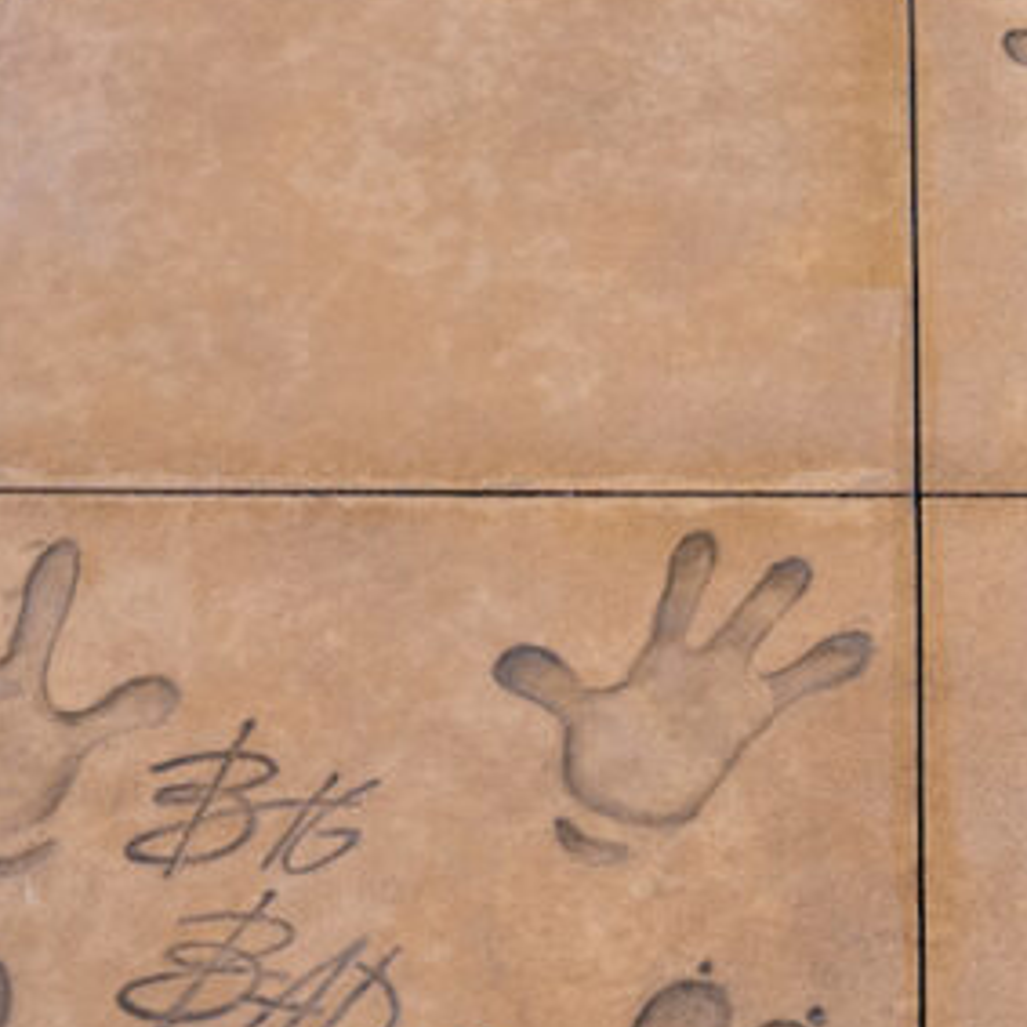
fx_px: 2719
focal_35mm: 81
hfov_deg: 21.1
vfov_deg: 21.4
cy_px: 514
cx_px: 867
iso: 100
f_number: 5
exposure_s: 1/160
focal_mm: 30
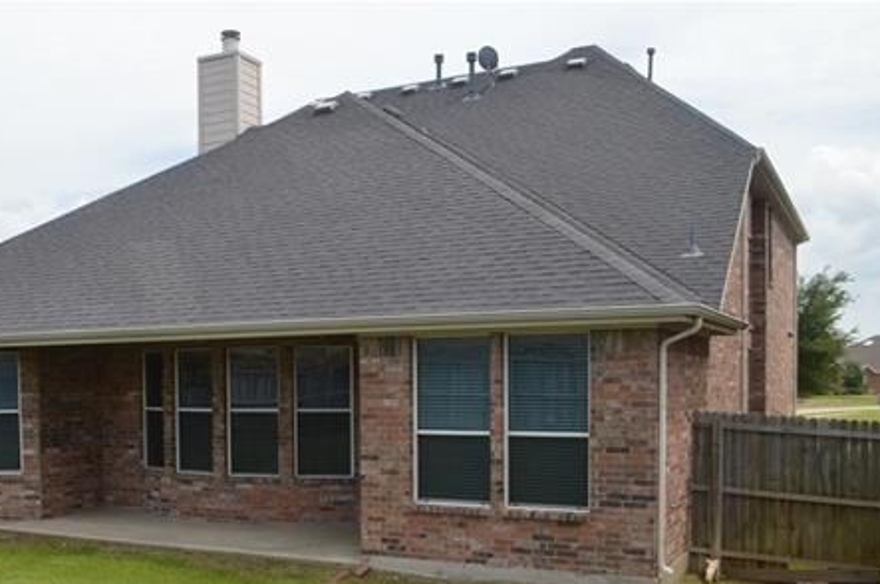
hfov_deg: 48.5
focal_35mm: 39
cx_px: 272
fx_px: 952
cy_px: 420
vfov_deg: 33.6
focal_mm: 18
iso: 100
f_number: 9
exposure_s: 1/200
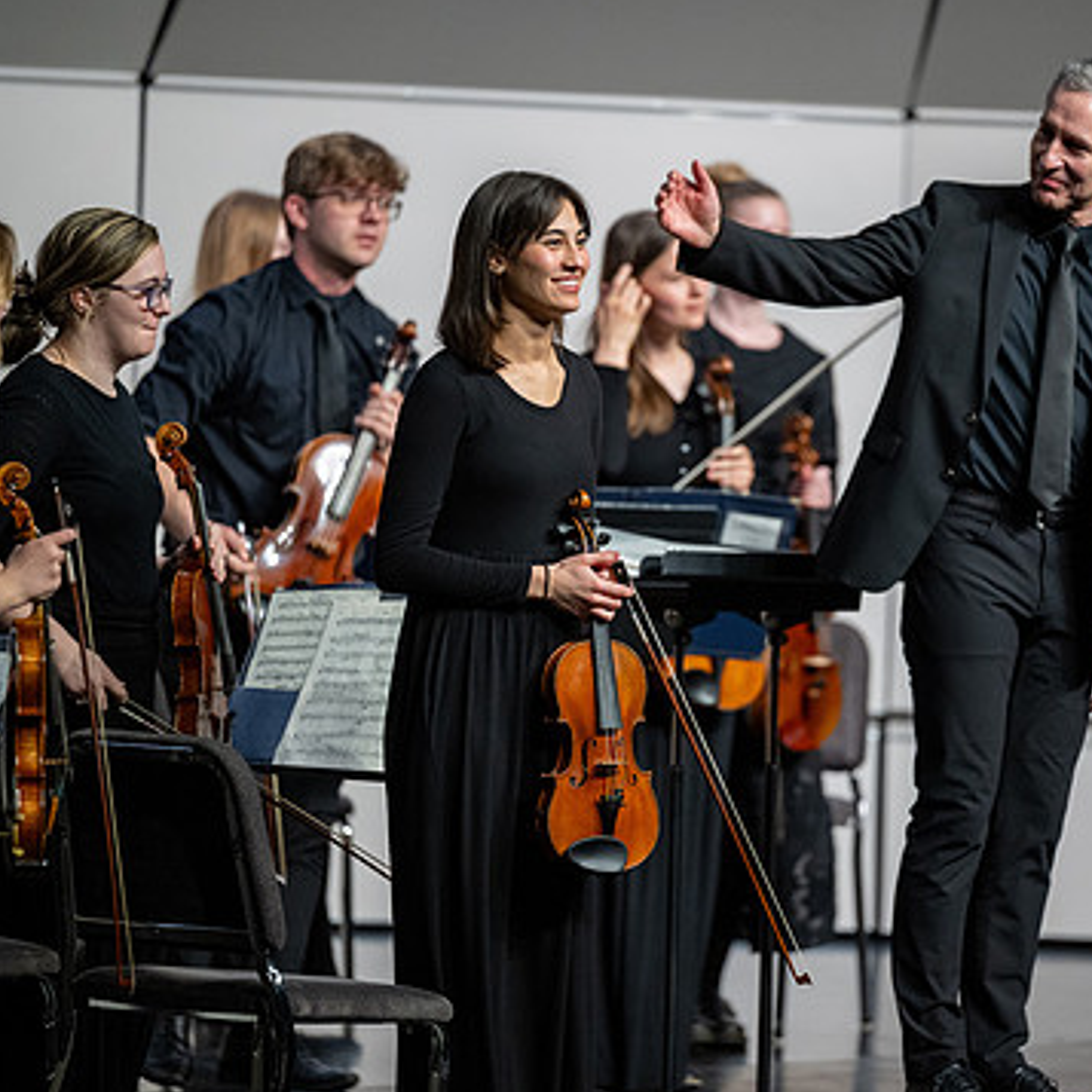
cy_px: 549
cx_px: 704
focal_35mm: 276
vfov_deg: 6.3
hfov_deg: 6.3
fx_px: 9851
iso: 1600
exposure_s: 1/400
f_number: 2.8
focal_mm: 200
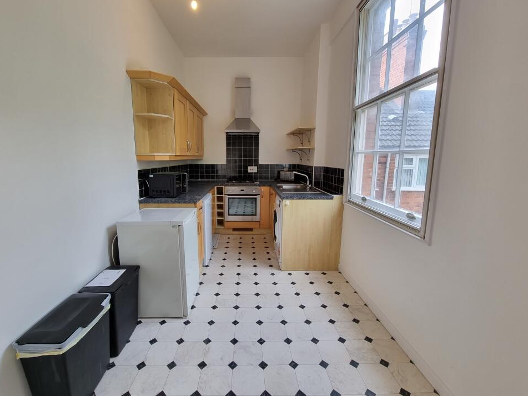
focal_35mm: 14
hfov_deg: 101.9
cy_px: 191
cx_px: 247
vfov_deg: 85.6
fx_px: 214
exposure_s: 1/50
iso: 50
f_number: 2.2
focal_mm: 2.2
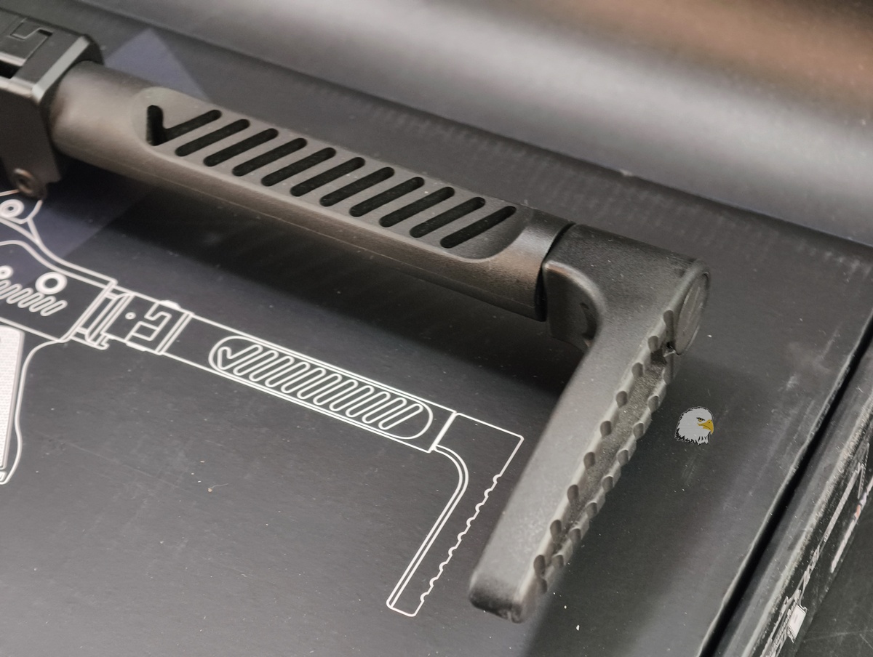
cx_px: 436
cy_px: 328
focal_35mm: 85
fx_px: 2147
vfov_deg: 17.4
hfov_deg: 23.0
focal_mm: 22.48
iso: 901
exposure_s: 1/10
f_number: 2.67
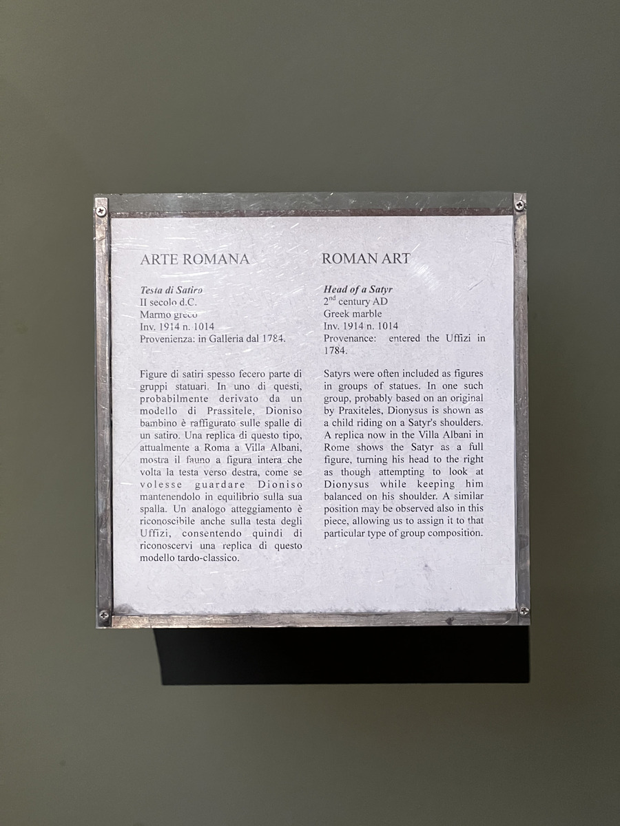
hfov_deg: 19.1
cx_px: 310
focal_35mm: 77
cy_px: 413
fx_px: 1839
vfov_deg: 25.3
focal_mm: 9
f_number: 2.8
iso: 500
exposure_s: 1/50
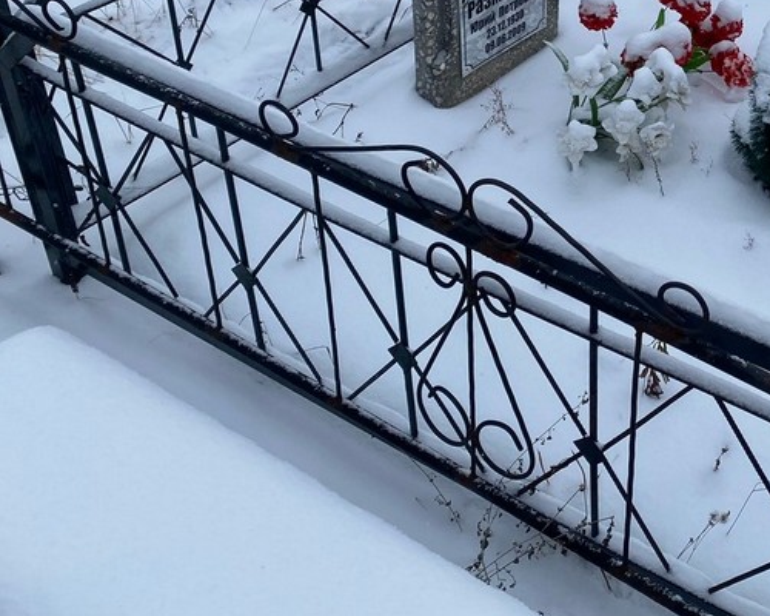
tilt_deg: -25.3
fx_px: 1185
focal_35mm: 52
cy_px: 52
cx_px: 787
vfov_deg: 28.0
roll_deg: -2.1
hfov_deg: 32.8
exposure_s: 1/534
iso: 32
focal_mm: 4.25
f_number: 1.8
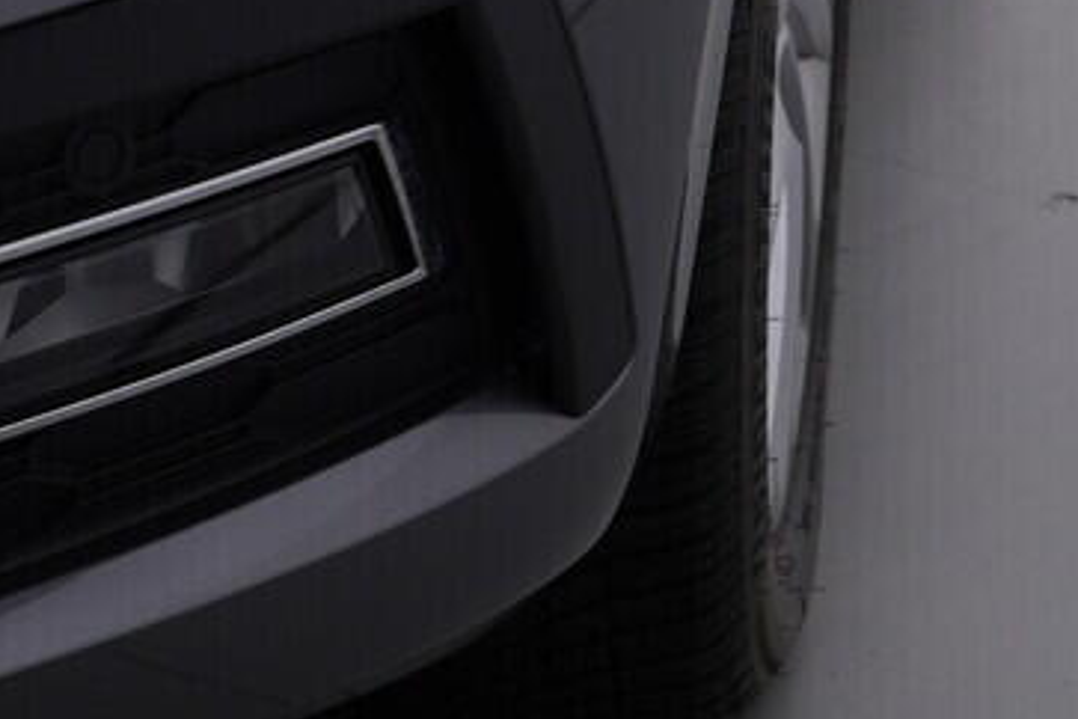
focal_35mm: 143
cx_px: 422
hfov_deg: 14.3
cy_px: -422
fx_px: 4282
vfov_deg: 9.3
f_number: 4.5
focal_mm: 24
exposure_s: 1/100
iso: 125
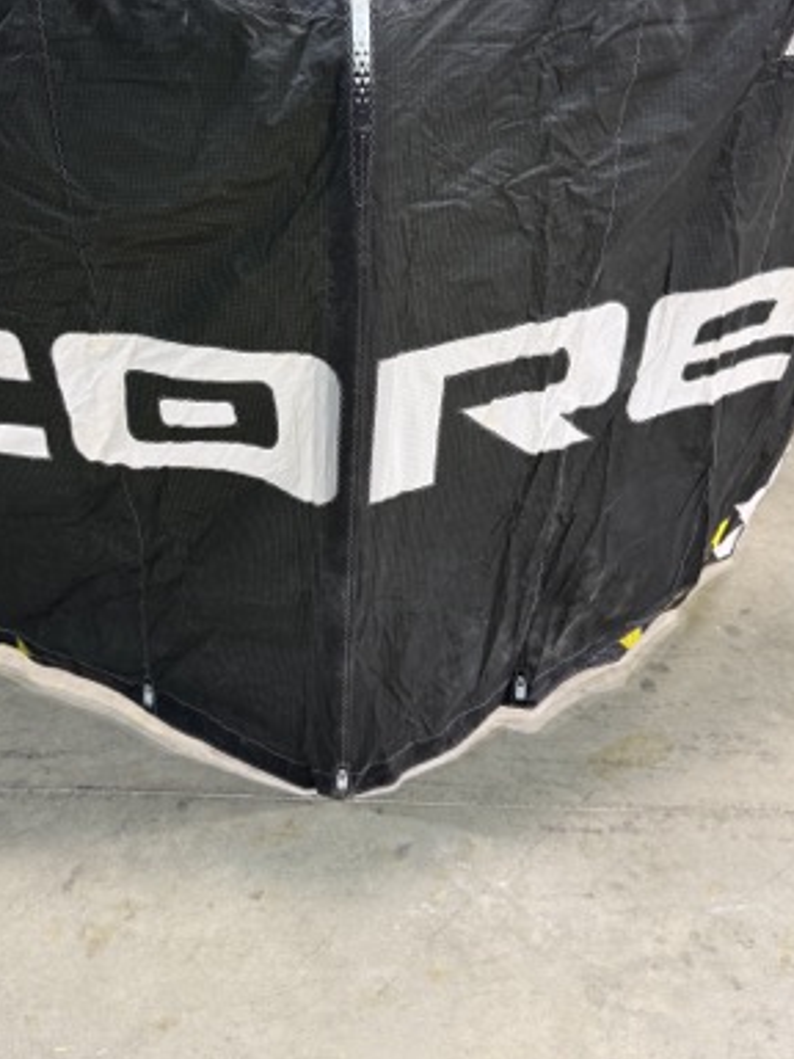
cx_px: 336
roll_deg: +0.1
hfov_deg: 35.9
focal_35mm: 40
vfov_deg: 45.0
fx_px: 1223
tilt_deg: -20.1
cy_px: 251
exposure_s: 1/50
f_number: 1.78
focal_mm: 6.76
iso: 125
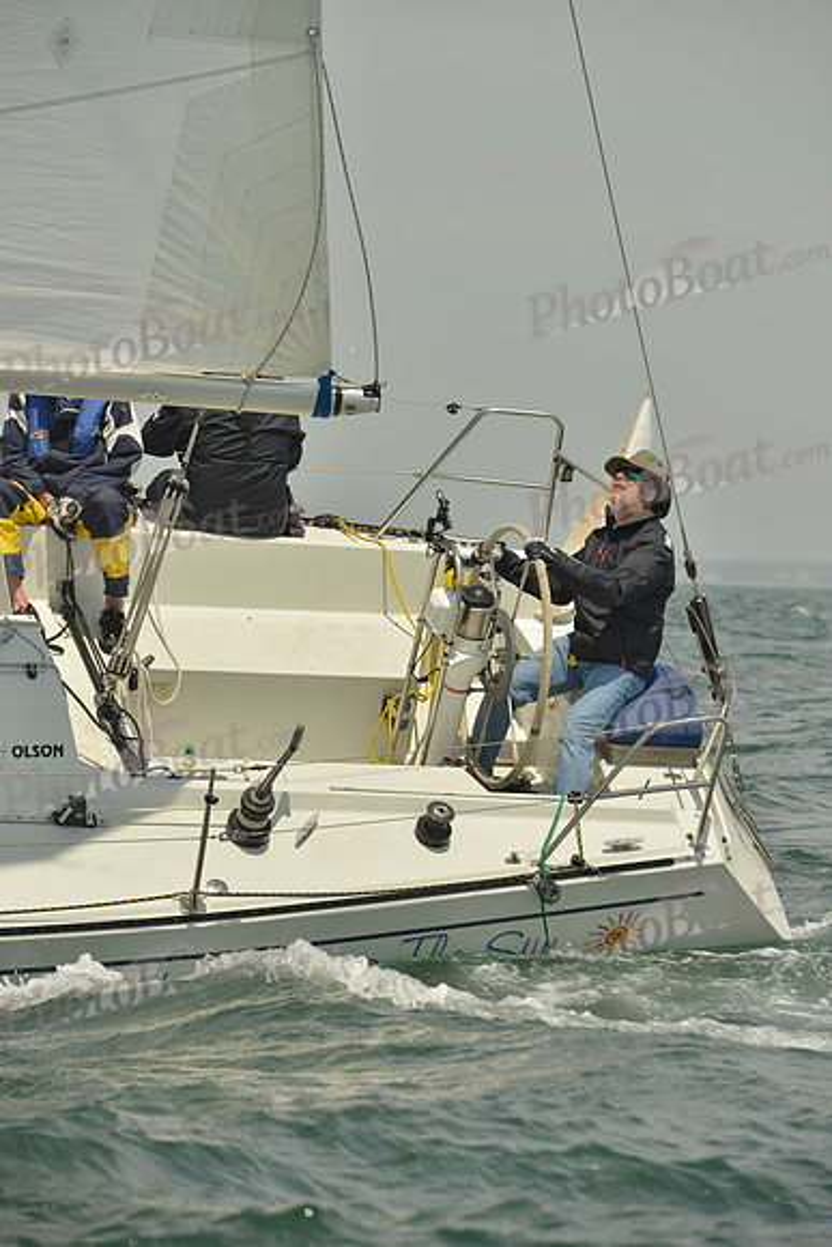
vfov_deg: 11.1
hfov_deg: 7.4
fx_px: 6409
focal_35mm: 185
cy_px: 624
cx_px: 416
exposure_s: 1/1250
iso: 200
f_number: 8
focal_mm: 185
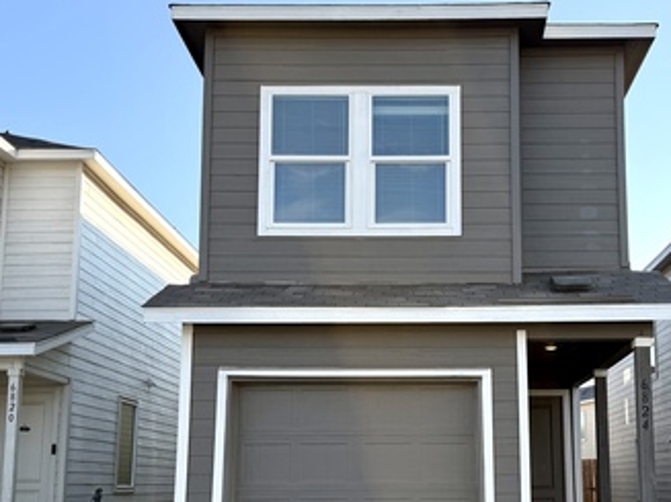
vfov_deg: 30.6
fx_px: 911
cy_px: 334
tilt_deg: +8.8
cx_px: 417
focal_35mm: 47
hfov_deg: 40.2
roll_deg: +0.6
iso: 100
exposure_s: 1/2611
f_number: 1.78
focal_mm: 6.76
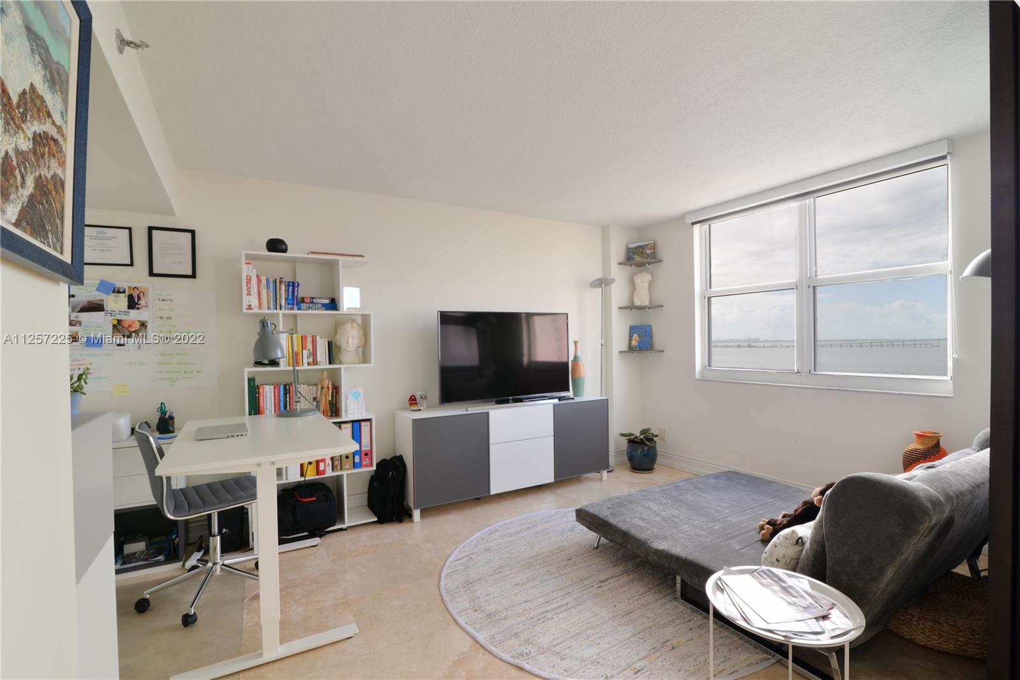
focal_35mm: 16
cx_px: 510
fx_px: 453
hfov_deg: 96.7
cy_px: 340
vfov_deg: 73.8
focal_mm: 16
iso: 100
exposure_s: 1/1.3
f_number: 22
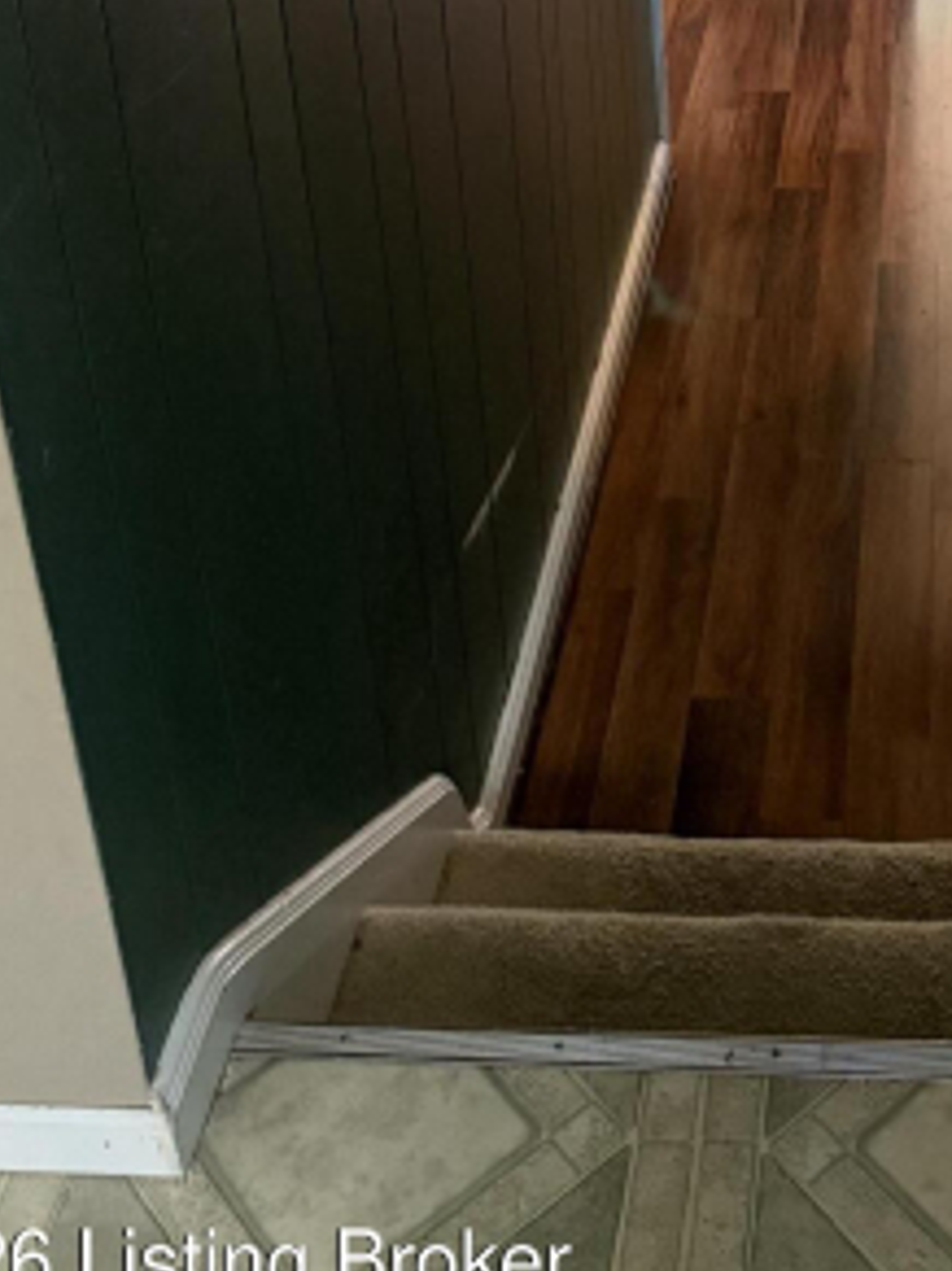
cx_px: 895
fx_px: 2018
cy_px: -63
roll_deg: -0.2
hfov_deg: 25.5
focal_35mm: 55
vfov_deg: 31.7
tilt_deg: -23.7
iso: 500
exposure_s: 1/60
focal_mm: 6.76
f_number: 1.78
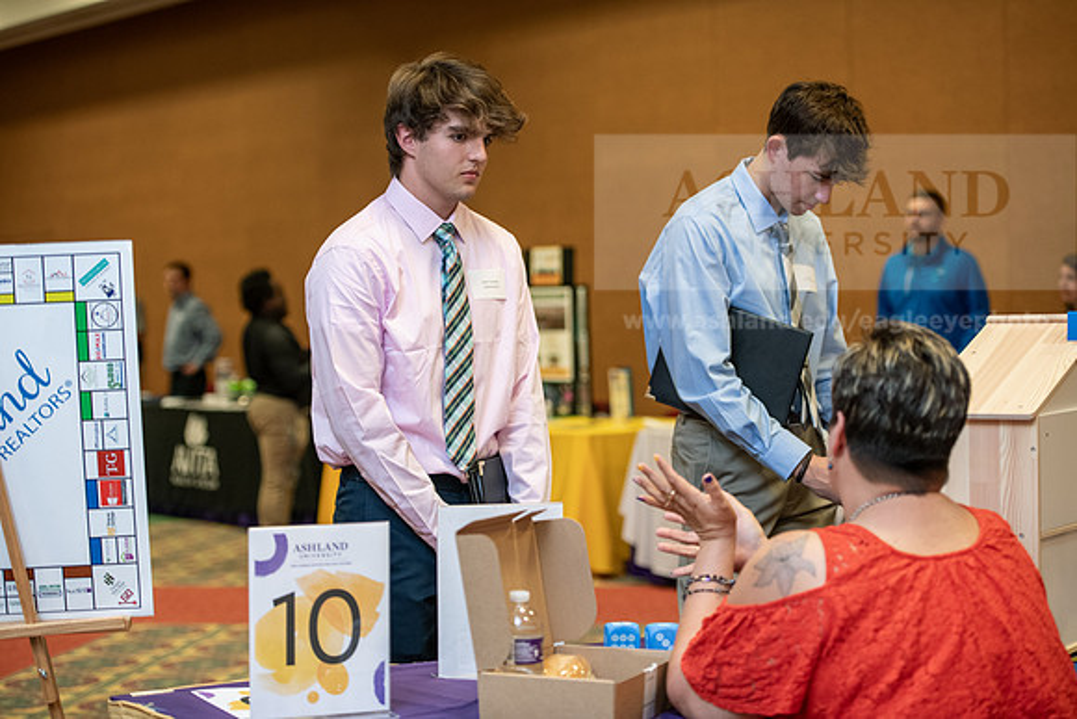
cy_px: 360
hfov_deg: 26.0
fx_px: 2334
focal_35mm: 78
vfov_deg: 17.5
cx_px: 538
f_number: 2.8
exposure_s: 1/200
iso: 1600
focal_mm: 78
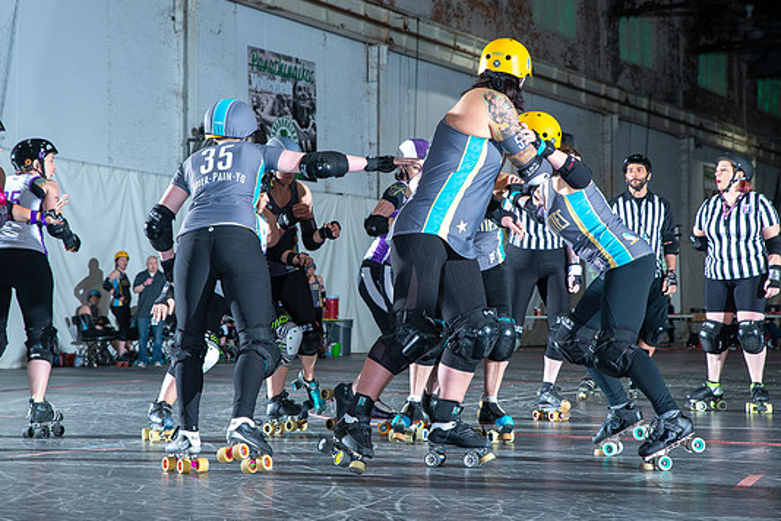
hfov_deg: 26.6
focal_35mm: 76
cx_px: 367
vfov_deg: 17.9
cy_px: 260
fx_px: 1649
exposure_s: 1/160
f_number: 8
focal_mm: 70
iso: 800
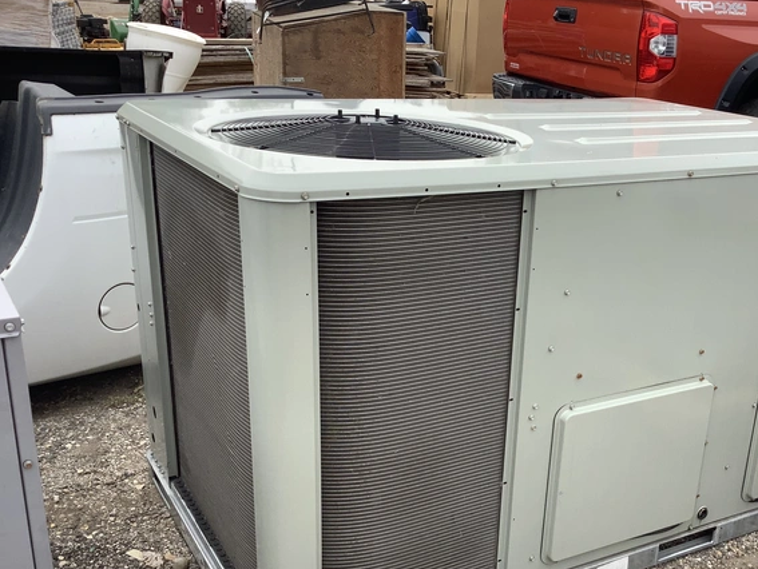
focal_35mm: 41
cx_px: 491
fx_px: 898
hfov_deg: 45.2
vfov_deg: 34.9
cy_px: 372
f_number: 2.4
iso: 25
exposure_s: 1/696
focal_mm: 3.3
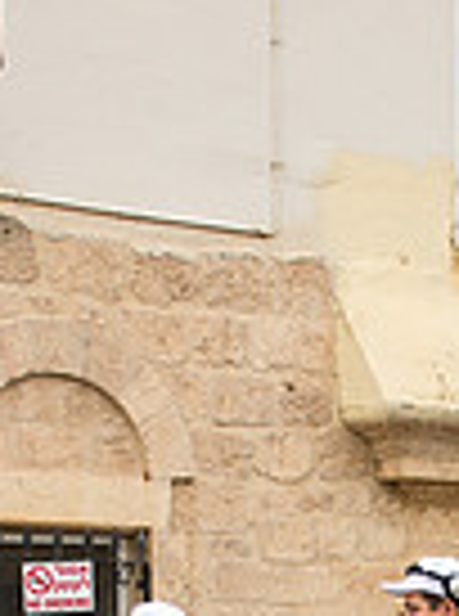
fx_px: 1741
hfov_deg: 14.9
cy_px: 816
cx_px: 360
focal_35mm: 98
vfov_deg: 18.6
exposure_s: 1/800
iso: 100
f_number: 3.5
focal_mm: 24
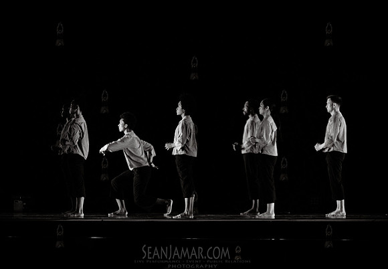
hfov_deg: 10.4
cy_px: 147
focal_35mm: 196
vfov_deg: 7.2
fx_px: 2133
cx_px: 193
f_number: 2.8
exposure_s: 1/1000
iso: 3200
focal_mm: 170
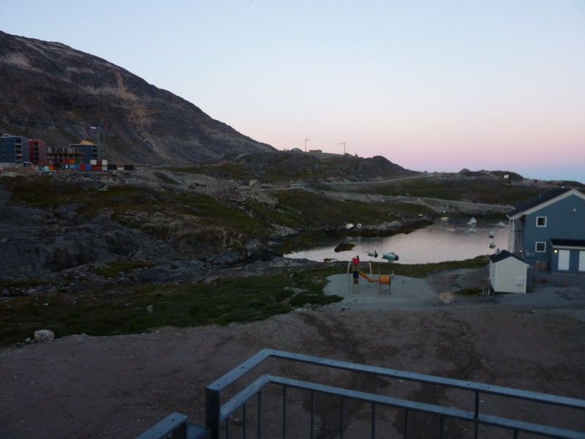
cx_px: 292
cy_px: 220
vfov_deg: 54.9
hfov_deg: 69.4
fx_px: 422
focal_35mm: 25
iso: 125
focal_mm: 4.1
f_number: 3.3
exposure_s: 1/30
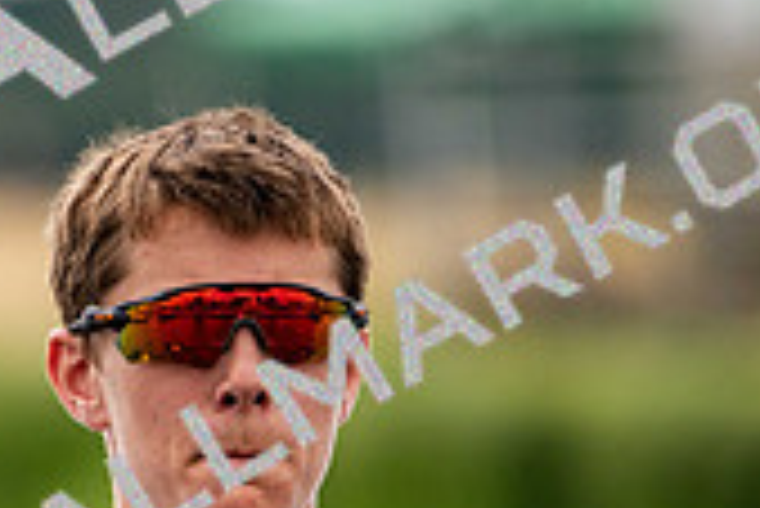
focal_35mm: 1372
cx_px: 157
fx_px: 28989
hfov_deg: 1.5
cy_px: 834
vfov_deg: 1.0
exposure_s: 1/2500
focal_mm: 400
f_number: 4.5
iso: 320
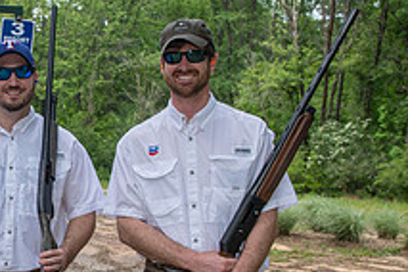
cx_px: -31
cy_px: 199
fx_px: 895
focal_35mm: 79
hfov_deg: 24.1
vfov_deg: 17.2
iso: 160
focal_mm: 29
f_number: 7.1
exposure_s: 1/160
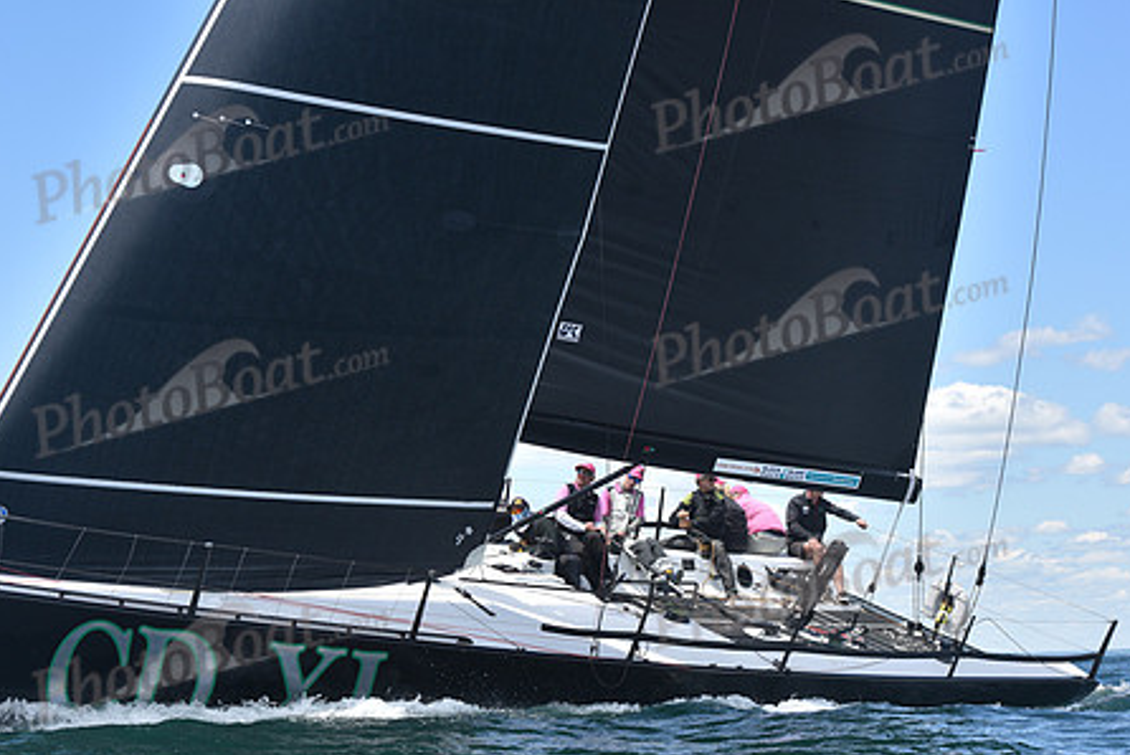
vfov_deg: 15.0
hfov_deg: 22.4
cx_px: 522
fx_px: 2858
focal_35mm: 91
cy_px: 488
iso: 250
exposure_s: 1/800
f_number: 7.1
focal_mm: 70
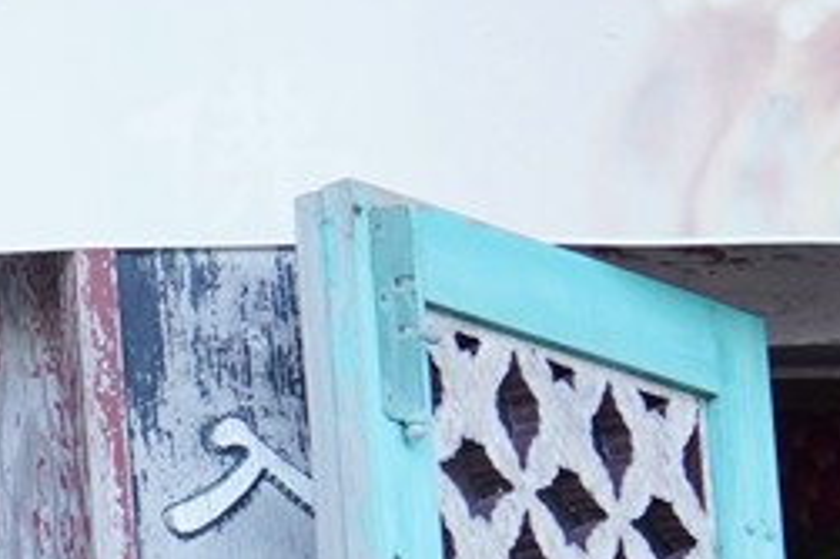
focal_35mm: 279
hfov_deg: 6.7
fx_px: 6506
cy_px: 1386
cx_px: -1596
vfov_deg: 4.8
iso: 400
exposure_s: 1/100
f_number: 7.1
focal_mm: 35
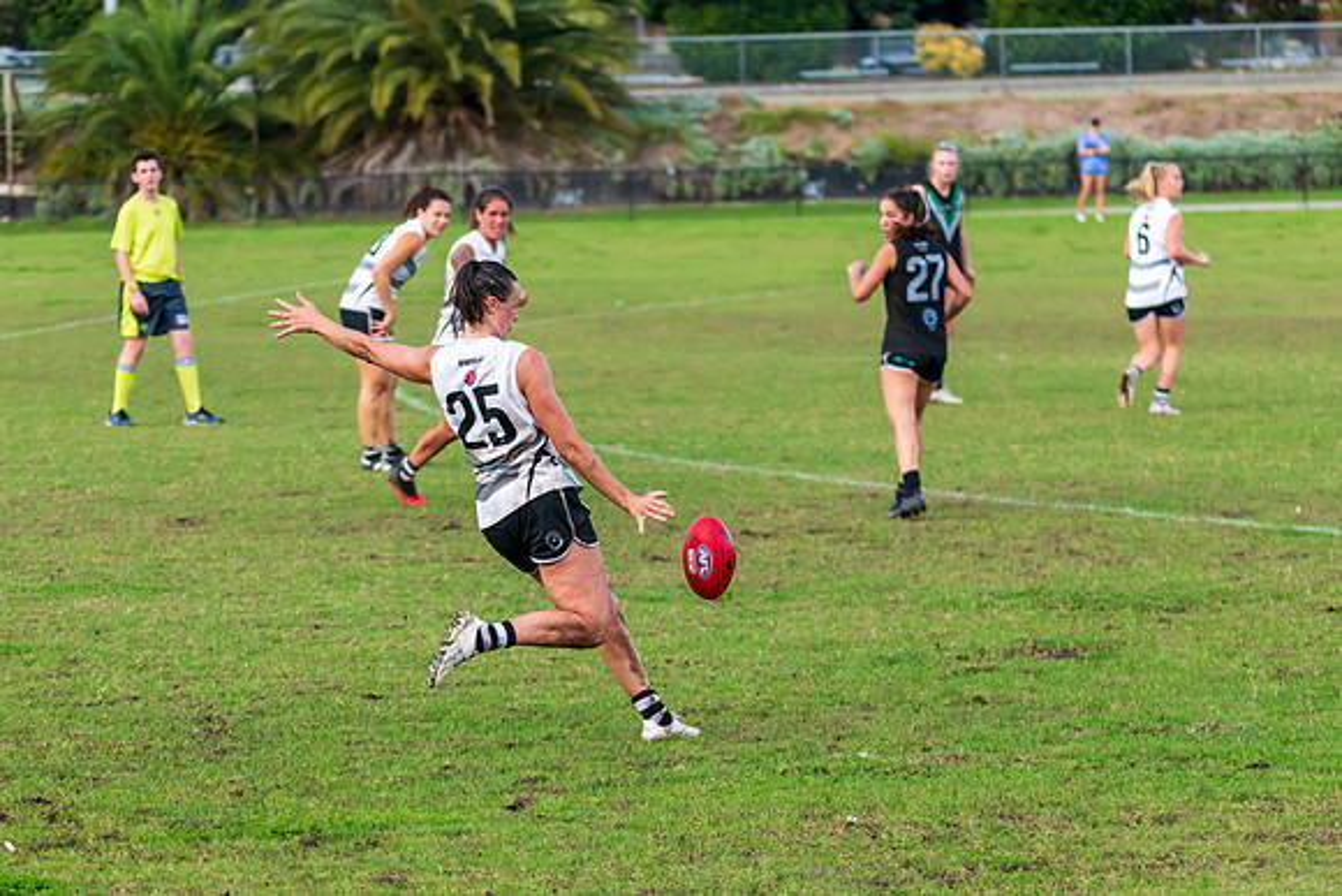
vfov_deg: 7.9
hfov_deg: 11.8
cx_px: 580
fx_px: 6480
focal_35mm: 174
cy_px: 490
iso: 900
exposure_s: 1/1250
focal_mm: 150
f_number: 5
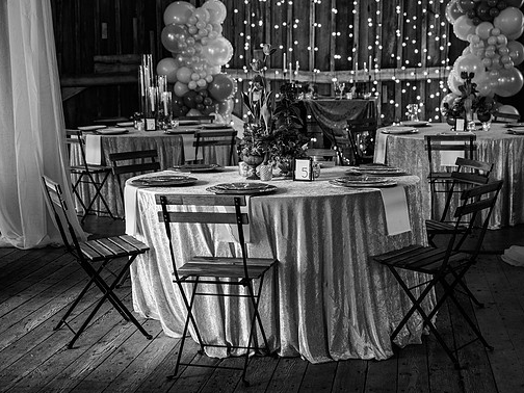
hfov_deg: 33.2
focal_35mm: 58
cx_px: 264
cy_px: 200
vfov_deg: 25.2
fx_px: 878
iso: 320
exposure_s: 1/200
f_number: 4.5
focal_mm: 52
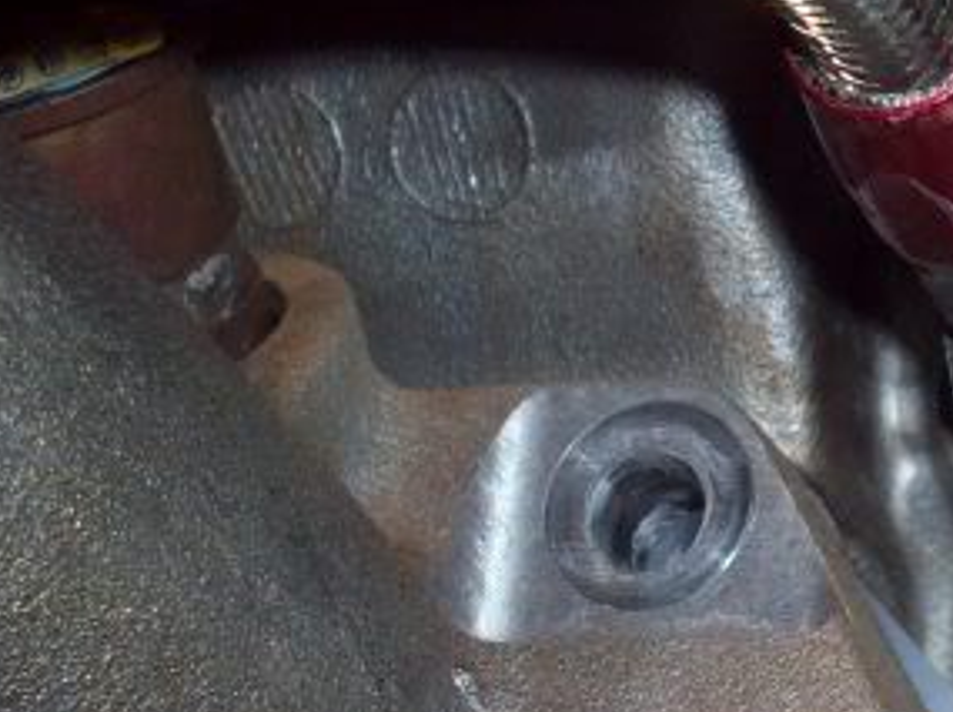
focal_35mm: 104
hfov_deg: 18.2
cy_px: 535
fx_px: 2860
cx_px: 1040
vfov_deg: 14.1
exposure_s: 1/64
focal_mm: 6.2
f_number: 2.8
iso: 80
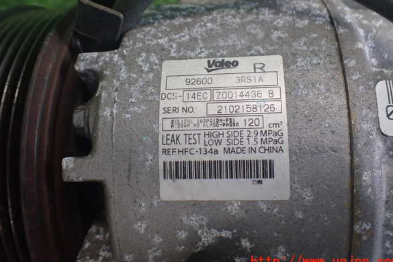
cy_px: 120
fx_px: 349
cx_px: 201
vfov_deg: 41.1
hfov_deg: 58.7
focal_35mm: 32
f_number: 2.3
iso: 500
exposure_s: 1/125
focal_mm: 5.4
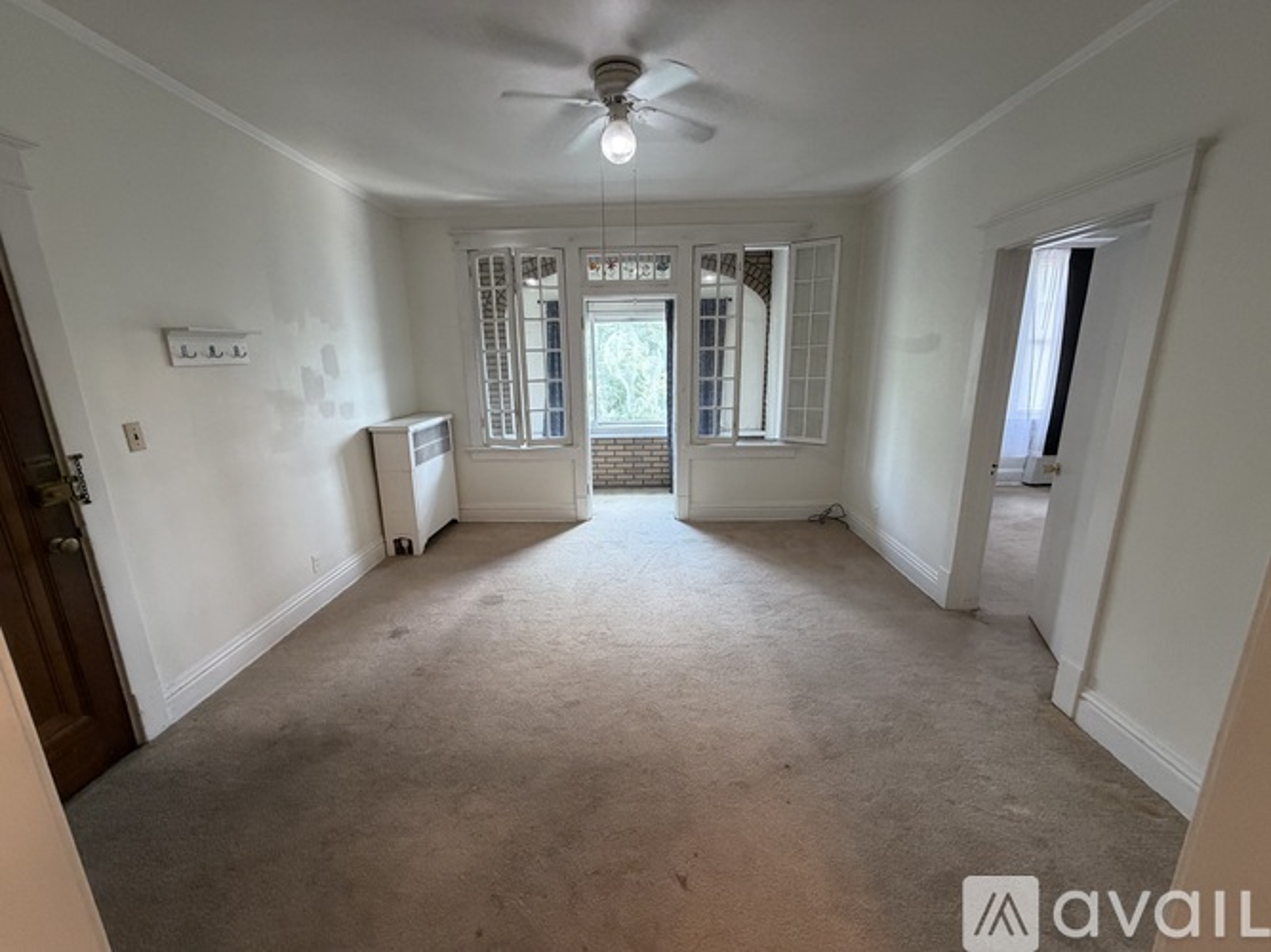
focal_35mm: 14
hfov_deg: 102.1
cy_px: 476
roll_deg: +0.9
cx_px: 636
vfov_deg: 85.7
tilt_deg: -13.4
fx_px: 514
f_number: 2.2
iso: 320
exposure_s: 1/103
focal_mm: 2.22
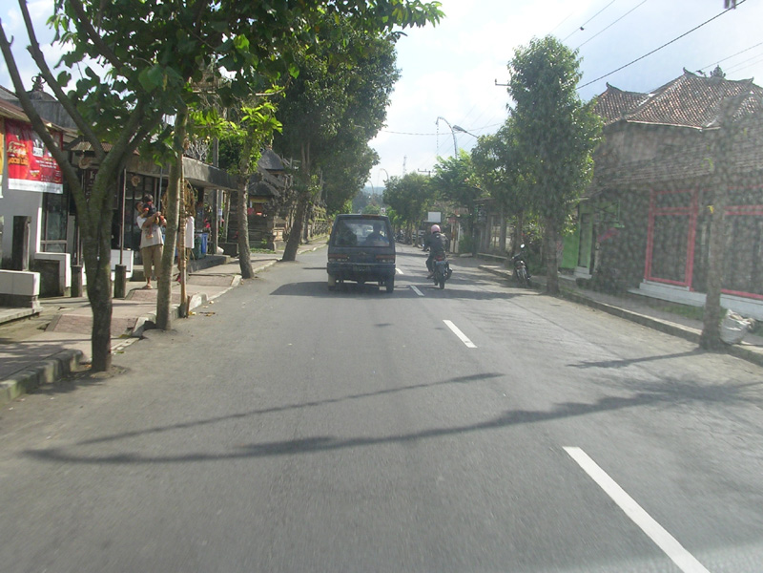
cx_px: 382
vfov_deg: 37.7
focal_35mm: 38
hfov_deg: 49.0
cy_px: 286
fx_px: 838
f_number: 5.6
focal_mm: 5.8
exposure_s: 1/158
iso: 50
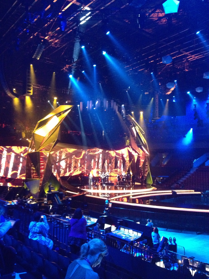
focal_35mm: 35
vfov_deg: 52.6
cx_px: 104
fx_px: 282
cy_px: 140
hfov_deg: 40.7
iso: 800
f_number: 2.4
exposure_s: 1/15
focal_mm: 4.28
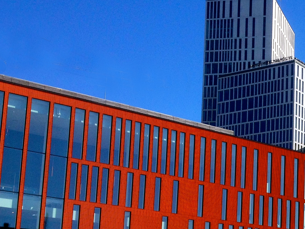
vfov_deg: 16.7
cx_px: 329
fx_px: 767
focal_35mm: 87
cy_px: 211
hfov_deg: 21.4
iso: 50
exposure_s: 1/1314
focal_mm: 4.28
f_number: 2.4
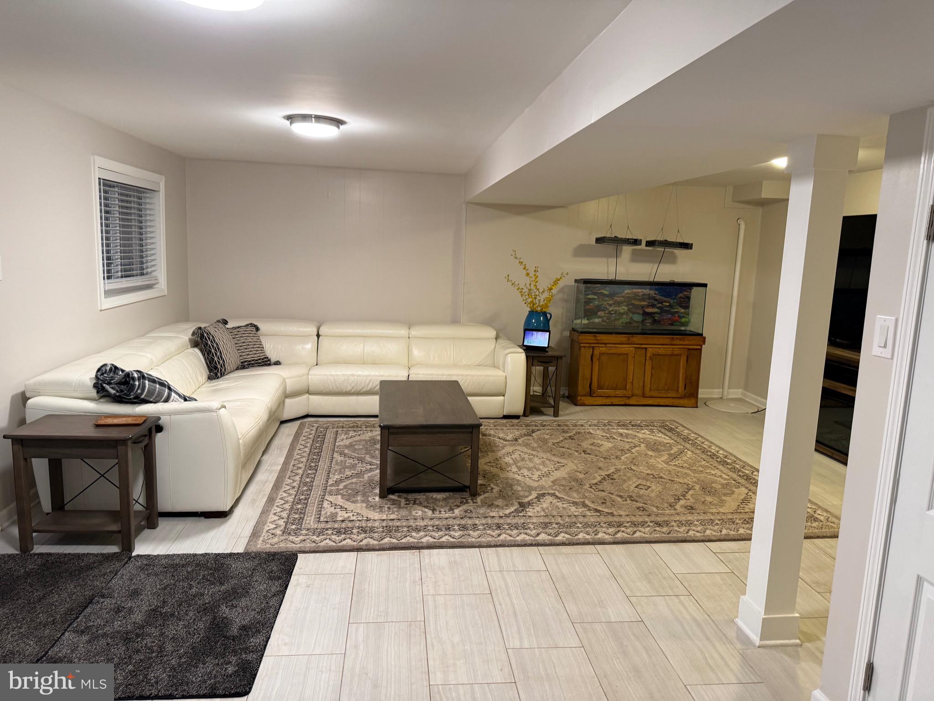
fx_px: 648
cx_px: 467
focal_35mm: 24
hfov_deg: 71.6
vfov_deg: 56.8
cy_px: 350
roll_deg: -2.8
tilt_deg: -6.3
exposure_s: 1/60
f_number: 1.78
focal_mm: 6.76
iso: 200
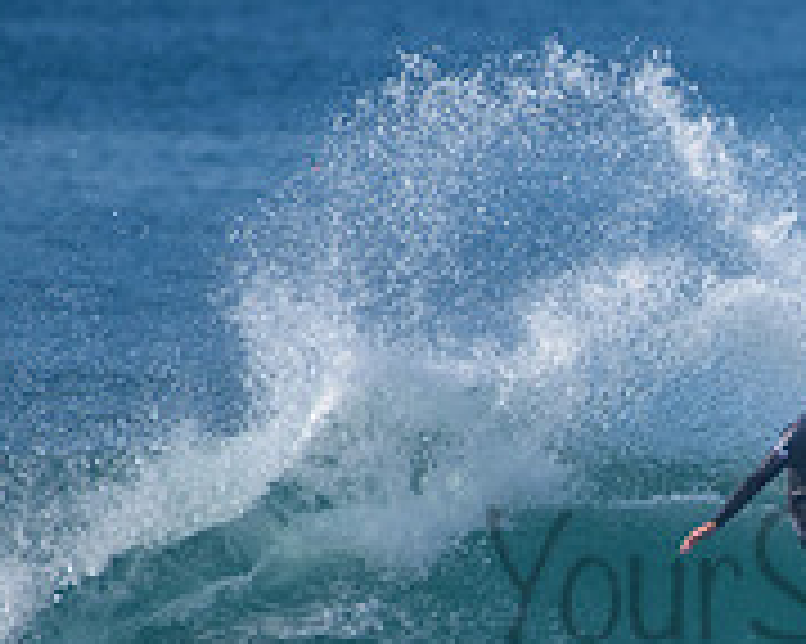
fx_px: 36215
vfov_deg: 1.0
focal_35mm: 1519
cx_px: 950
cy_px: 538
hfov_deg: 1.3
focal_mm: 500
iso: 220
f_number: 5.6
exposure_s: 1/2000
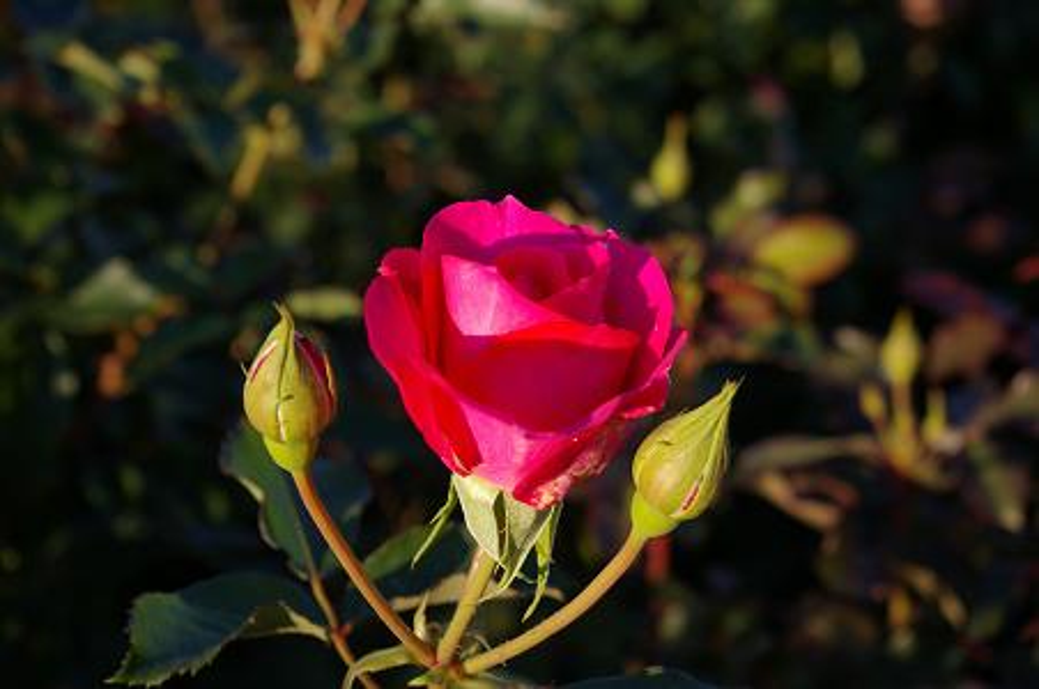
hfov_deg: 24.7
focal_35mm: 82
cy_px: 344
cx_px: 520
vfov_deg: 16.5
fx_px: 2378
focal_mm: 55
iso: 200
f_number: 8
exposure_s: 1/200
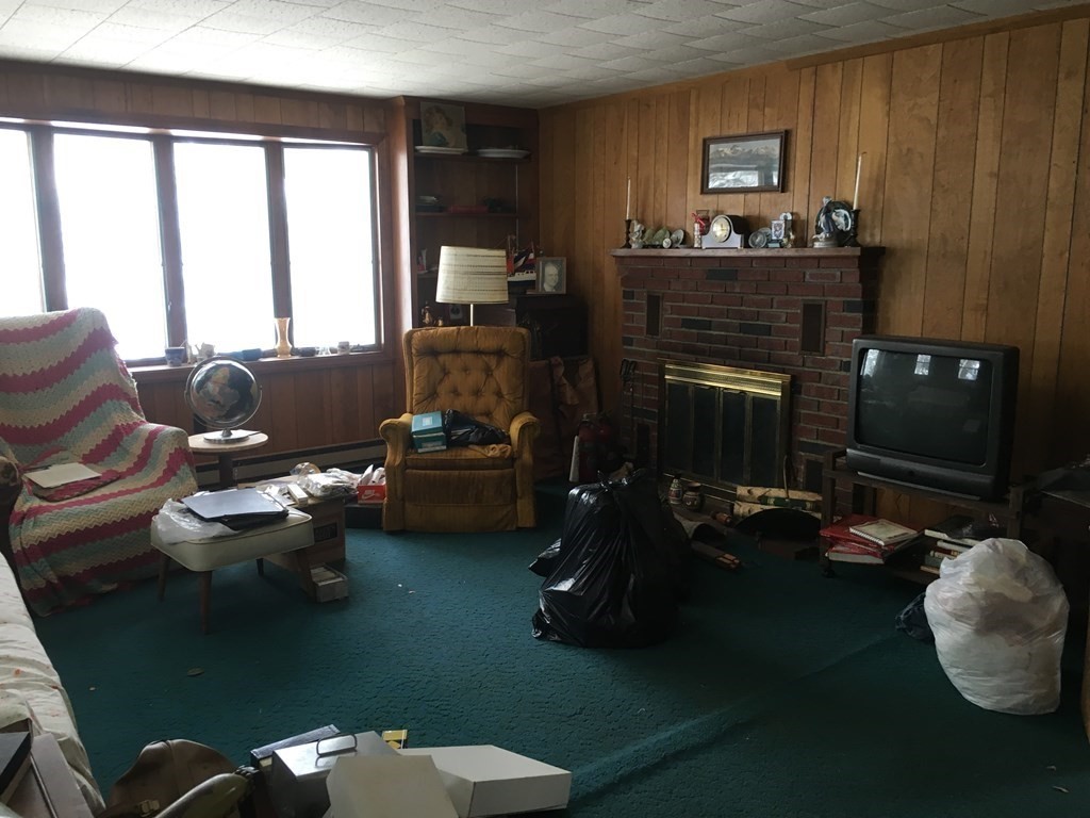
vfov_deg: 48.2
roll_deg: +1.3
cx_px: 545
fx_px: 913
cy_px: 409
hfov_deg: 61.7
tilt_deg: -9.5
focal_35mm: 29
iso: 64
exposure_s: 1/30
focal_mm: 4.15
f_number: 2.2
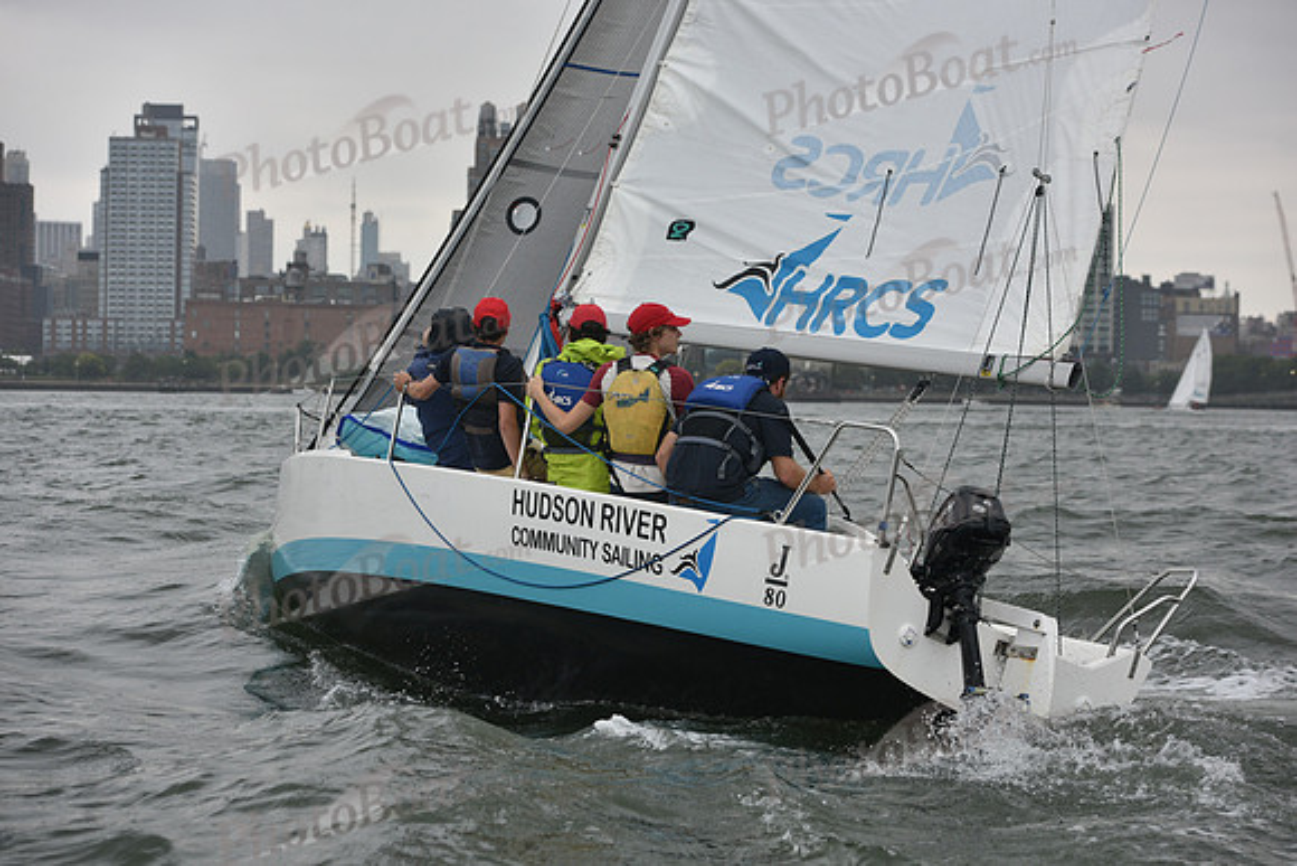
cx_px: 648
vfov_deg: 19.5
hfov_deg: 28.8
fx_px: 2522
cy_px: 433
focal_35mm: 70
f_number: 4.5
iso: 320
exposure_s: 1/800
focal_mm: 70
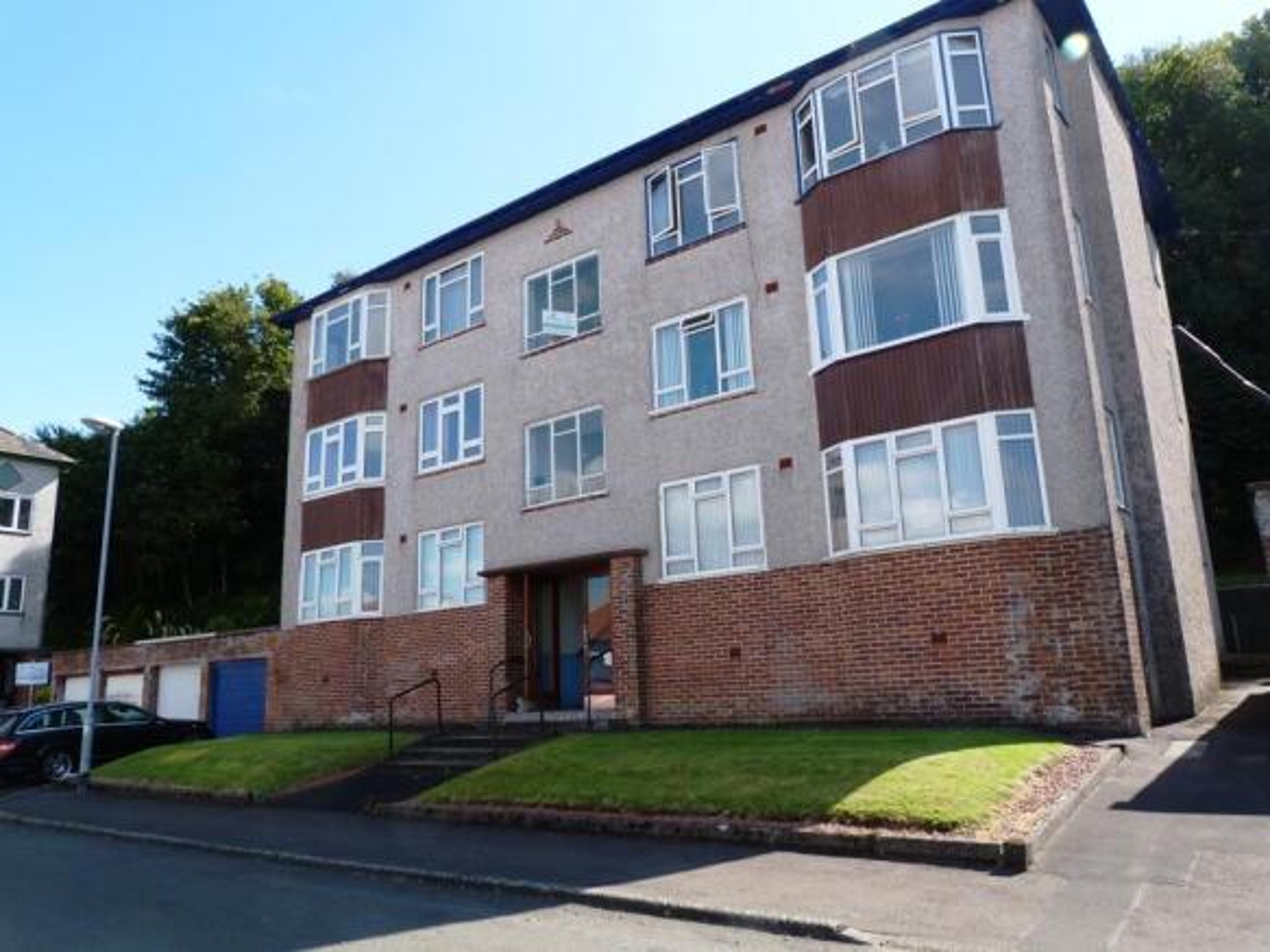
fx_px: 917
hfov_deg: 69.4
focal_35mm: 25
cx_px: 635
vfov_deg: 54.9
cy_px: 476
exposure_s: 1/250
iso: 80
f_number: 4
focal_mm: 4.5
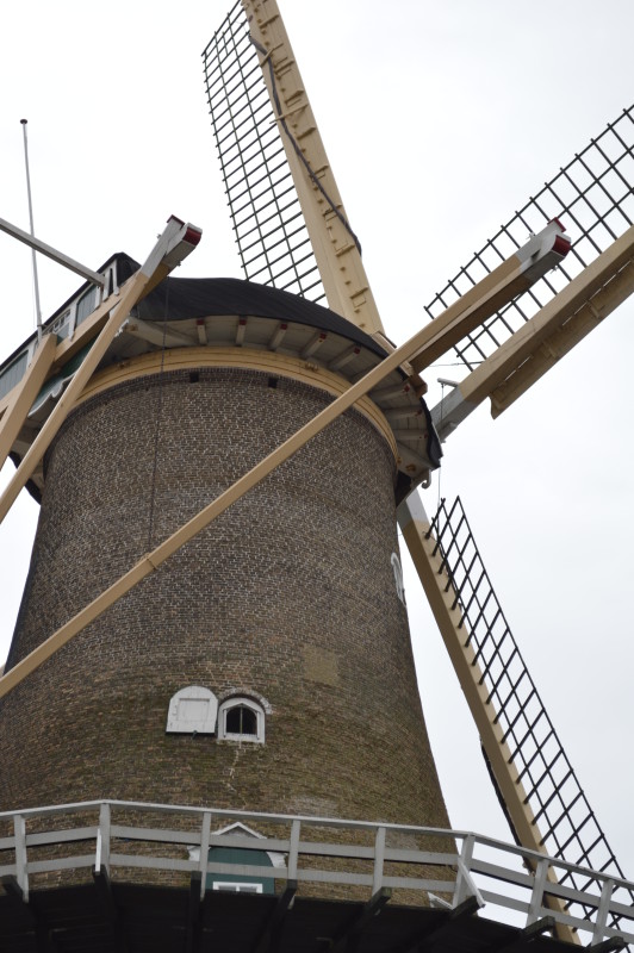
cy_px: 476
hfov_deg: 18.9
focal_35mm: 72
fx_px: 1905
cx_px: 317
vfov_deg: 28.1
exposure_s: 1/200
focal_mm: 48
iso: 100
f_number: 6.3
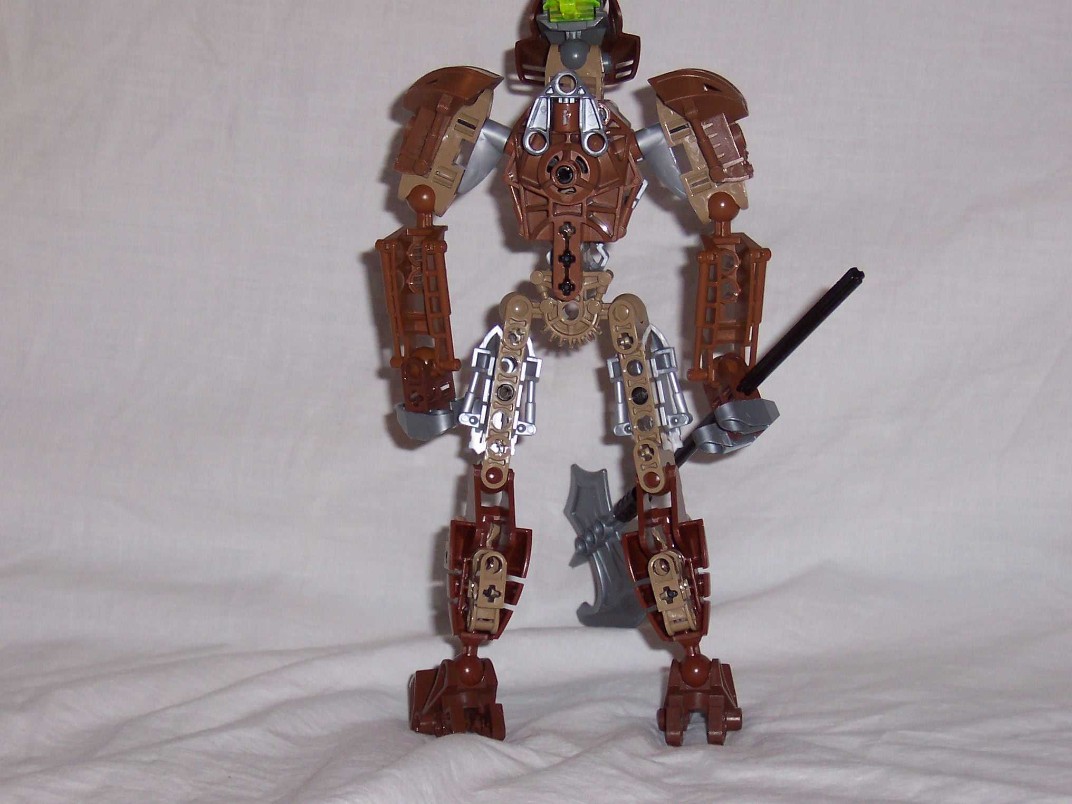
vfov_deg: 15.1
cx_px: 536
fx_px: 3035
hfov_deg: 20.0
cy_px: 402
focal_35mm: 98
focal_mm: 15.2
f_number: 4
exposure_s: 1/90
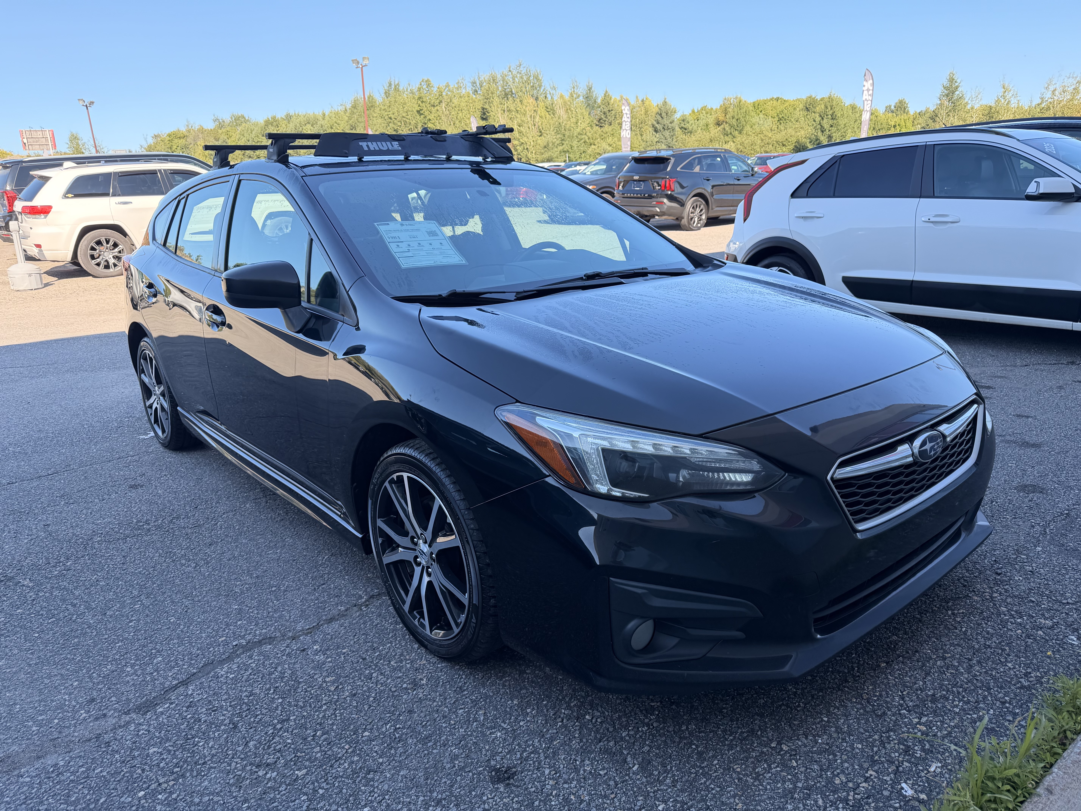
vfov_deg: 56.8
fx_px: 749
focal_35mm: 24
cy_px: 406
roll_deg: +1.7
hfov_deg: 71.6
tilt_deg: -12.3
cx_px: 540
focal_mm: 6.76
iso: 80
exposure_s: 1/772
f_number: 1.78
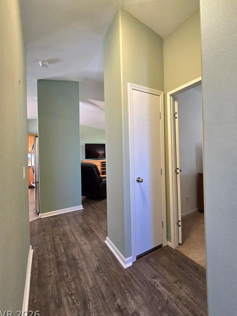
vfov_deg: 102.0
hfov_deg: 85.7
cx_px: 120
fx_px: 128
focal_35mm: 14
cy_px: 152
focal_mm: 2.2
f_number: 2.2
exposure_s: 1/60.2
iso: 250
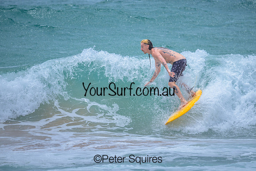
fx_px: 7827
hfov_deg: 1.9
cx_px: 158
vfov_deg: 1.3
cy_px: 71
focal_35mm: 1100
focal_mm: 800
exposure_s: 1/3200
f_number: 6.3
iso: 280
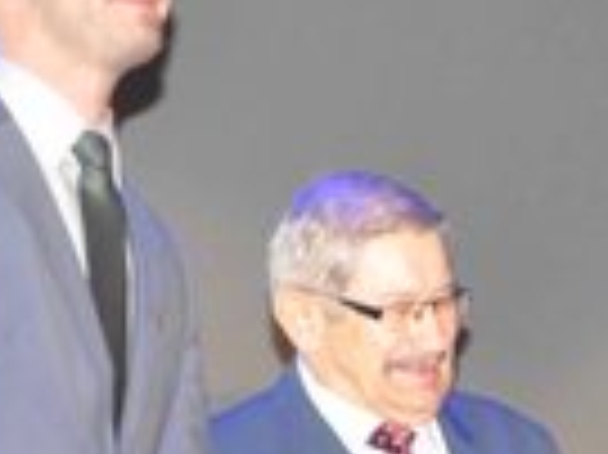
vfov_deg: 3.3
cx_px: 1036
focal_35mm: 451
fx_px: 7920
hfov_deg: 4.4
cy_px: 674
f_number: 5
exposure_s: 1/125
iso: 1600
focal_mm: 65
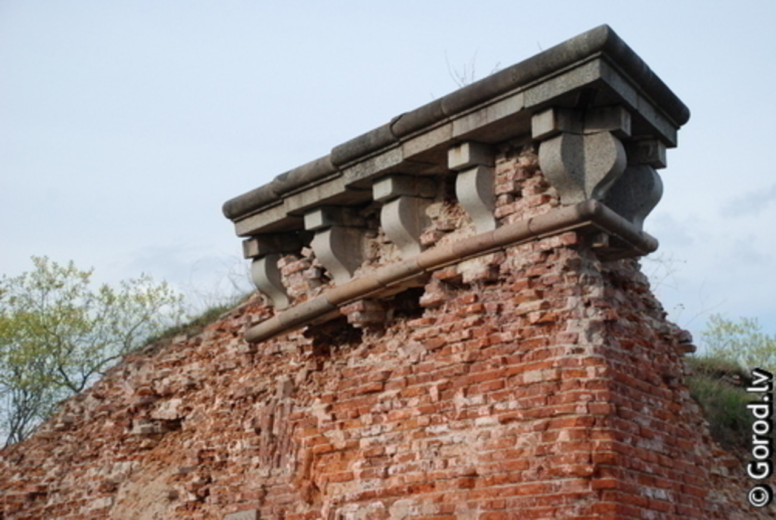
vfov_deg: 18.2
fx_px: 1619
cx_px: 388
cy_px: 260
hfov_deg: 26.9
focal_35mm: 75
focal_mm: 50
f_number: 6.7
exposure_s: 1/1500
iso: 800
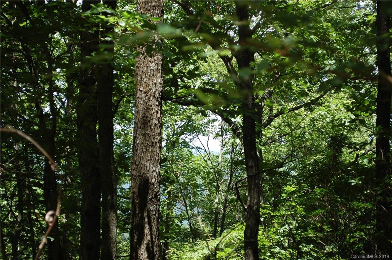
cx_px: 196
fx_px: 897
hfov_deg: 24.6
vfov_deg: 16.5
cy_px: 130
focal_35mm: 82
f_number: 6.3
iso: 200
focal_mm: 55
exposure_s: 1/160
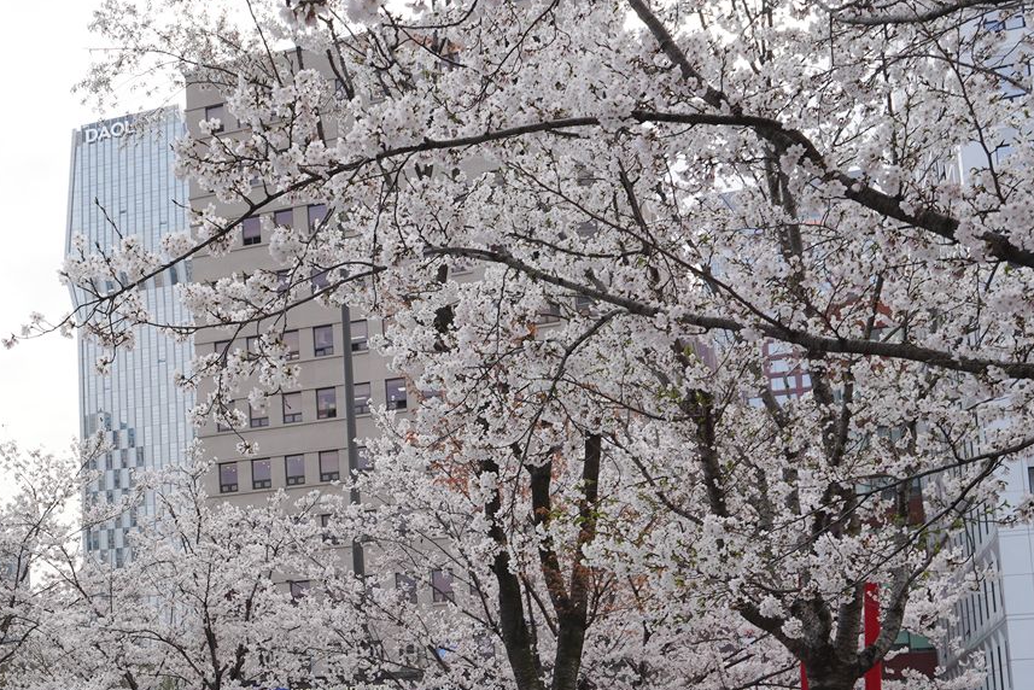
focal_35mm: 56
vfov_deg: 23.6
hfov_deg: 32.8
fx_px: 1609
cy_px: 604
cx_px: 11
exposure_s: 1/100
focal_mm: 24
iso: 100
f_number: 9
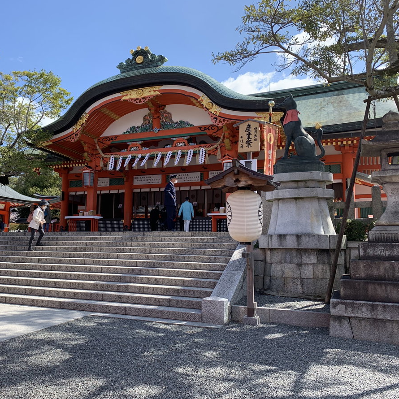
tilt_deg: +6.6
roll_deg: -1.1
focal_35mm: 31
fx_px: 404
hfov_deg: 51.9
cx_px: 145
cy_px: 199
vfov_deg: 52.5
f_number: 1.8
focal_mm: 4.25
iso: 25
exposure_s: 1/1190
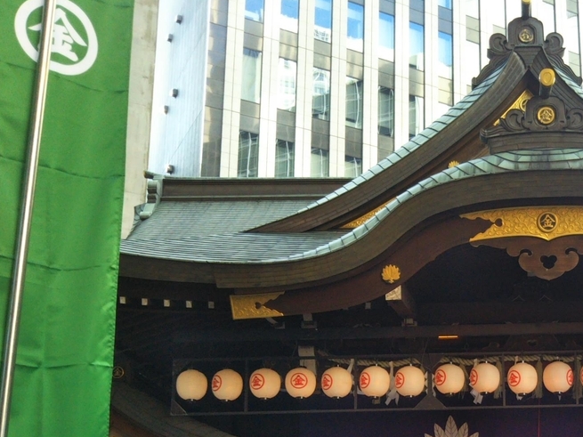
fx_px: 926
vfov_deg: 25.8
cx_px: 488
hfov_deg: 33.6
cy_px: 386
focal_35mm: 55
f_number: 2.2
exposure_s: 1/146
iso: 55
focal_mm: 4
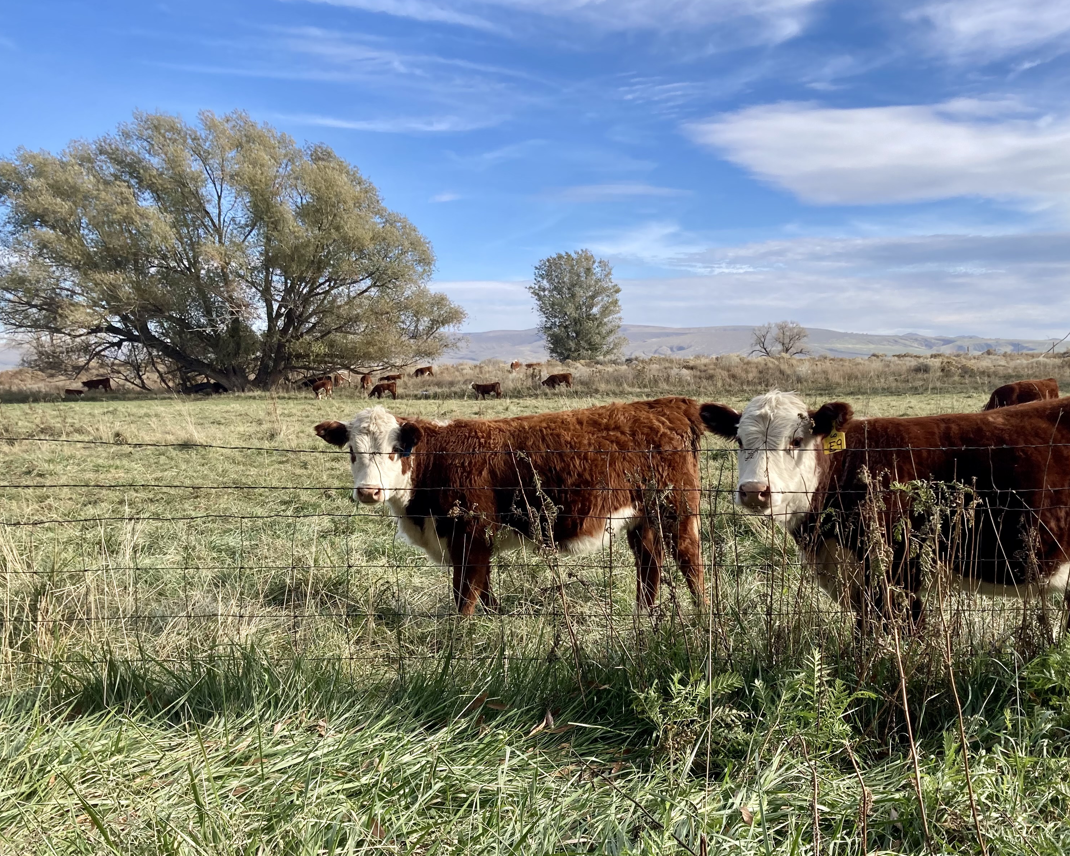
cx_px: 647
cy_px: 462
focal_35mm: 37
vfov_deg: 40.1
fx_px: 1172
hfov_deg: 48.8
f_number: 1.8
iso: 20
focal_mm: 3.99
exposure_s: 1/1245
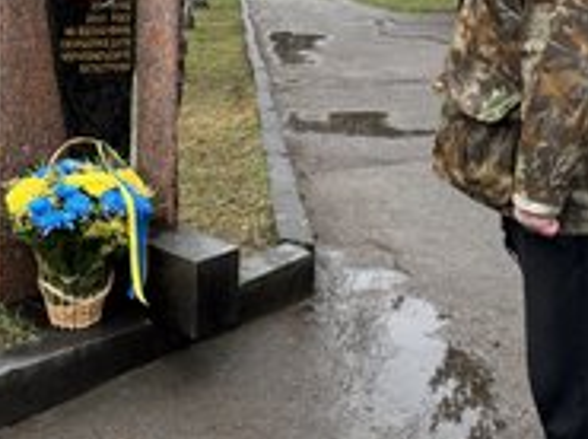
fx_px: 882
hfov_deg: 36.8
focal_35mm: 52
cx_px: 242
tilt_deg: -6.7
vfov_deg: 27.2
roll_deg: +1.3
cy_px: 64
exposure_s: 1/121
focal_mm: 6.76
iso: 80
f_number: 1.78
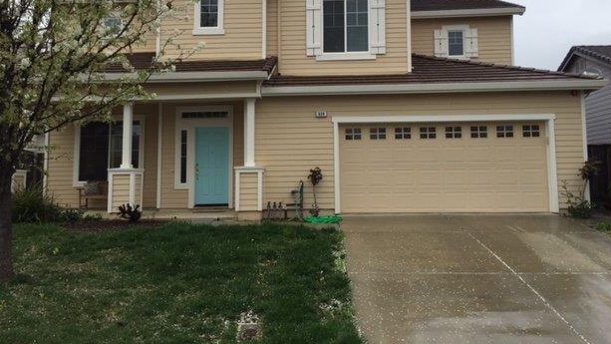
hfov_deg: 59.5
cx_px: 295
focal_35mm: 33
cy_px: 130
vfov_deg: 35.5
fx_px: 535
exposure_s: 1/1319
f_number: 2.2
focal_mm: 4.15
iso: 32
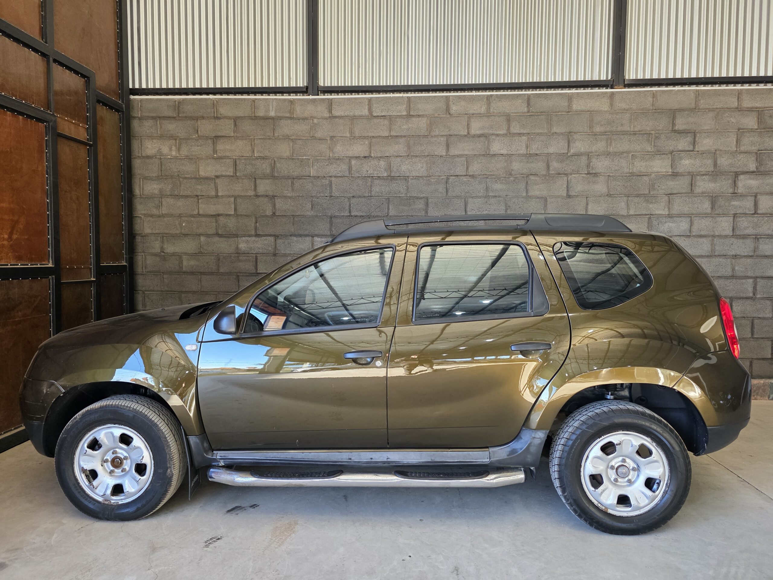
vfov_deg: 58.9
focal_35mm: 23
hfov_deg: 73.9
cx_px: 386
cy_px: 290
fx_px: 514
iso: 200
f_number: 1.7
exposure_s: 1/180
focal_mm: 6.3
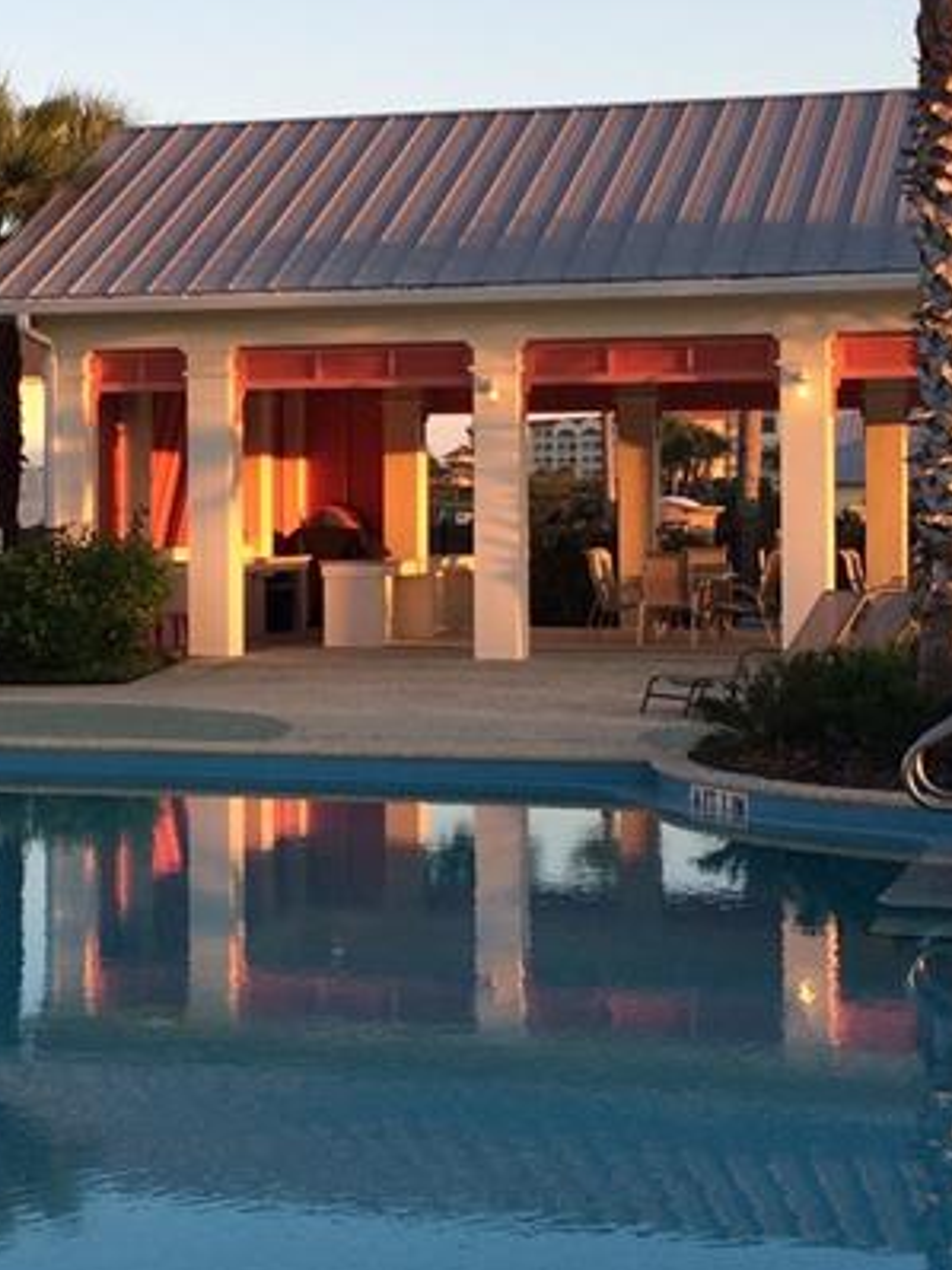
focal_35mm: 77
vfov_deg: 25.3
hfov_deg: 19.0
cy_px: 528
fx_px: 2825
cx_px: 255
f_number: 2.2
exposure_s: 1/297
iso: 32
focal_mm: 4.12
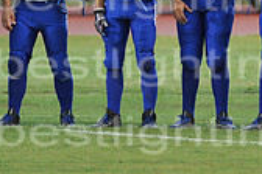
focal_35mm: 1034
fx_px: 7525
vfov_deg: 1.3
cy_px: -34
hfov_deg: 2.0
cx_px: 198
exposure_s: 1/320
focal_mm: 300
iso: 1250
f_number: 3.2
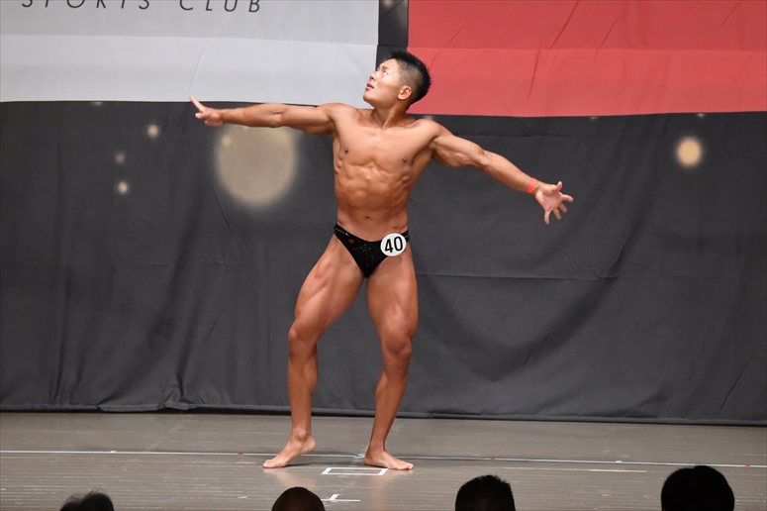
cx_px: 384
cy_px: 256
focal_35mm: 217
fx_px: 4621
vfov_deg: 6.3
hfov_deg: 9.5
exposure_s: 1/400
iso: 6400
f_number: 5.6
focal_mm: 145
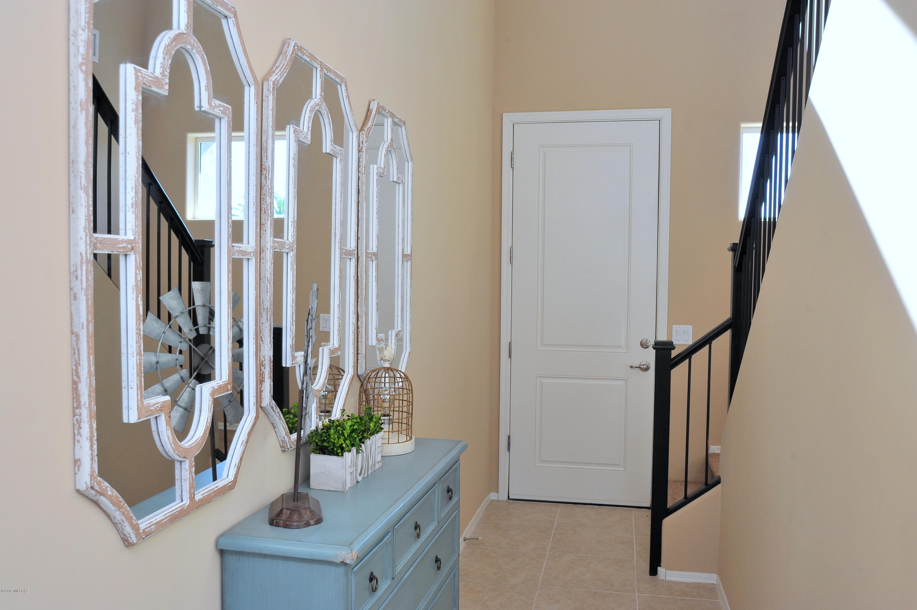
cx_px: 458
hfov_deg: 58.7
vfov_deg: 41.1
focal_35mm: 32
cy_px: 305
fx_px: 815
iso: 640
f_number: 9
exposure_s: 1/50
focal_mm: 32
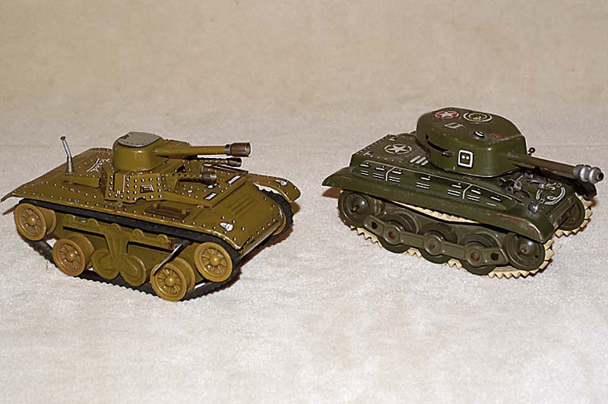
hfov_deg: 33.4
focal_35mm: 60
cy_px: 202
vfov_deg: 22.6
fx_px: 1012
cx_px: 304
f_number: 7.1
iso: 100
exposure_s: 1/80
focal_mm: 40
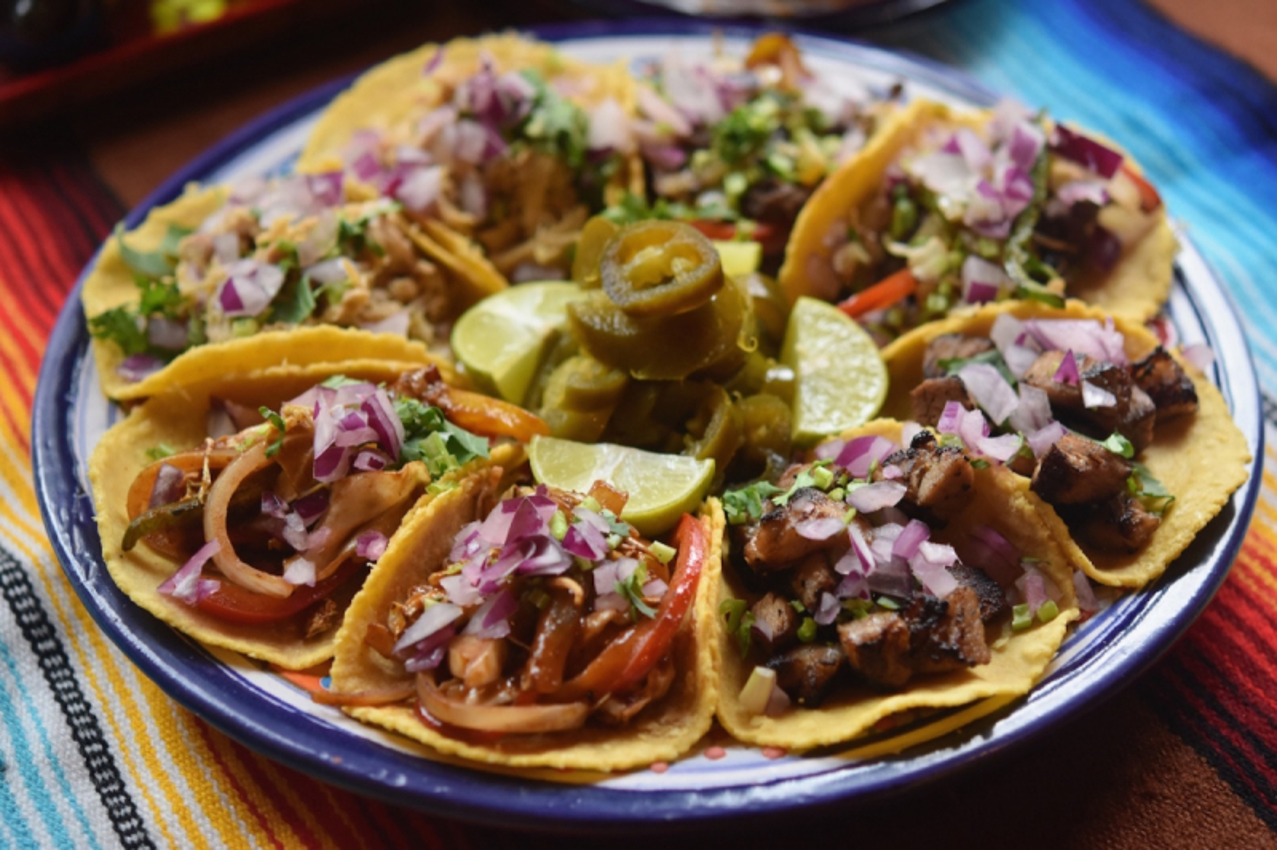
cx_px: 638
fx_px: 3192
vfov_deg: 15.2
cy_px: 425
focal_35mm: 90
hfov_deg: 22.6
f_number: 3.2
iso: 800
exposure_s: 1/160
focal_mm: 60
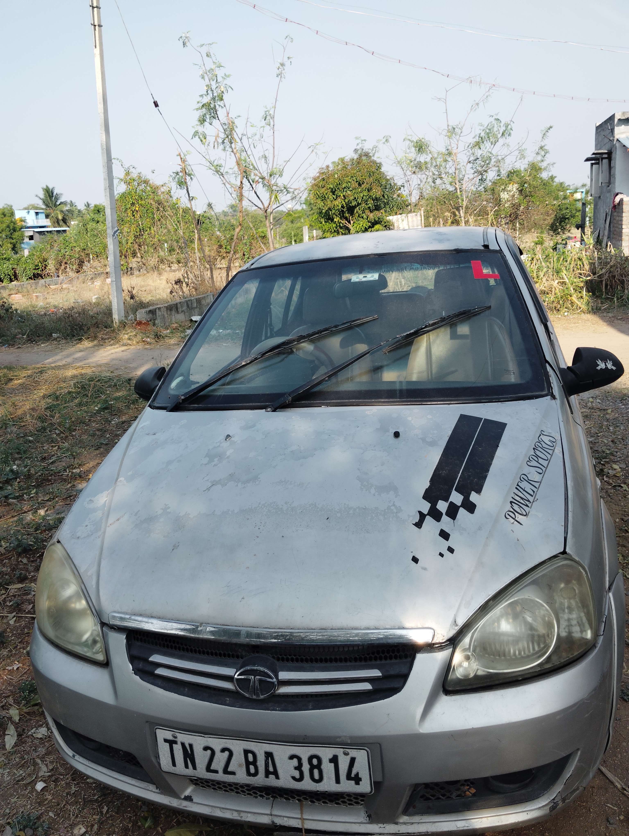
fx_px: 701
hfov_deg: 48.3
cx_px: 314
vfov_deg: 61.6
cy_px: 418
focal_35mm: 29
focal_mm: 4.25
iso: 50
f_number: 1.8
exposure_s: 1/586
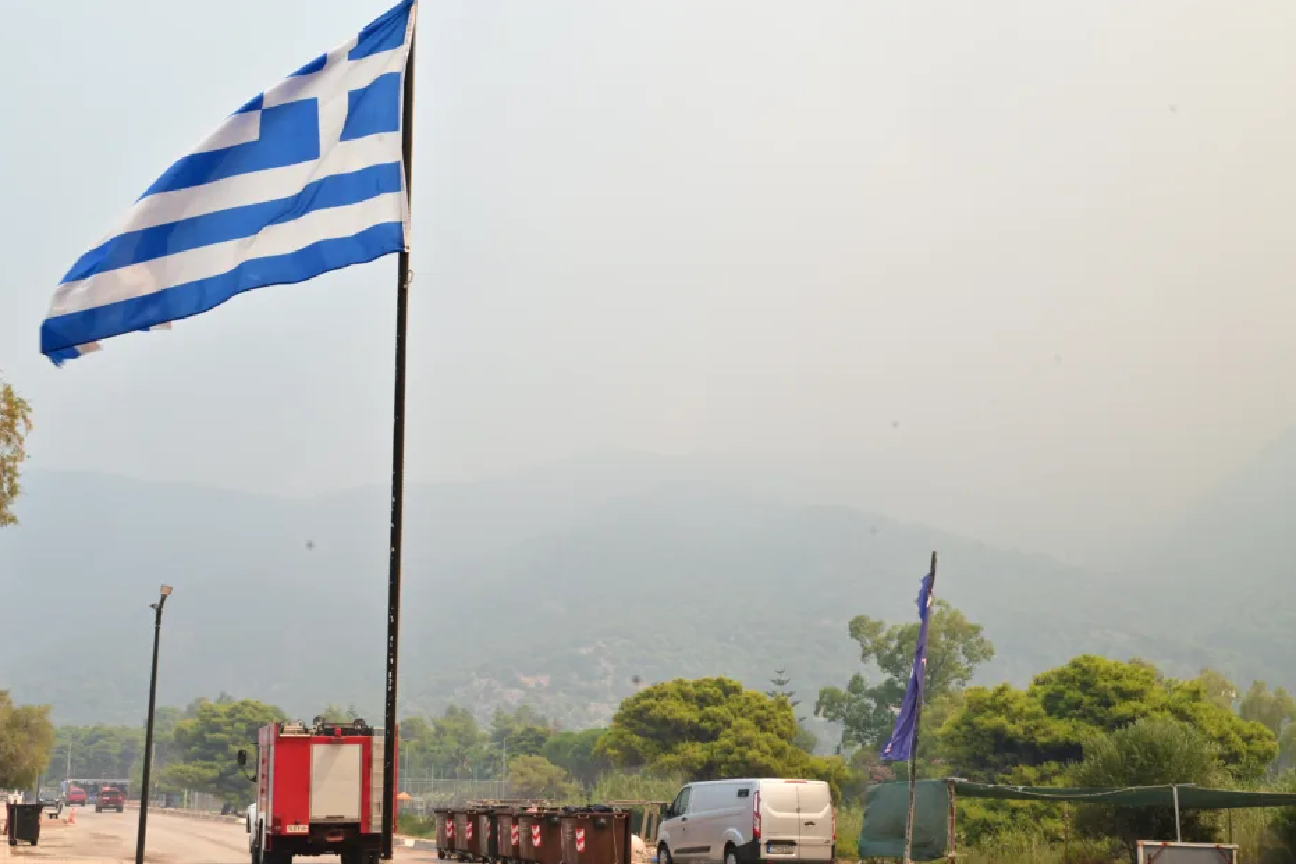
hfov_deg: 44.5
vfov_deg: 30.5
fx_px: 1584
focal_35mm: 44
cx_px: 596
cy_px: 471
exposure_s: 1/160
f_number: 14
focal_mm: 40
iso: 500
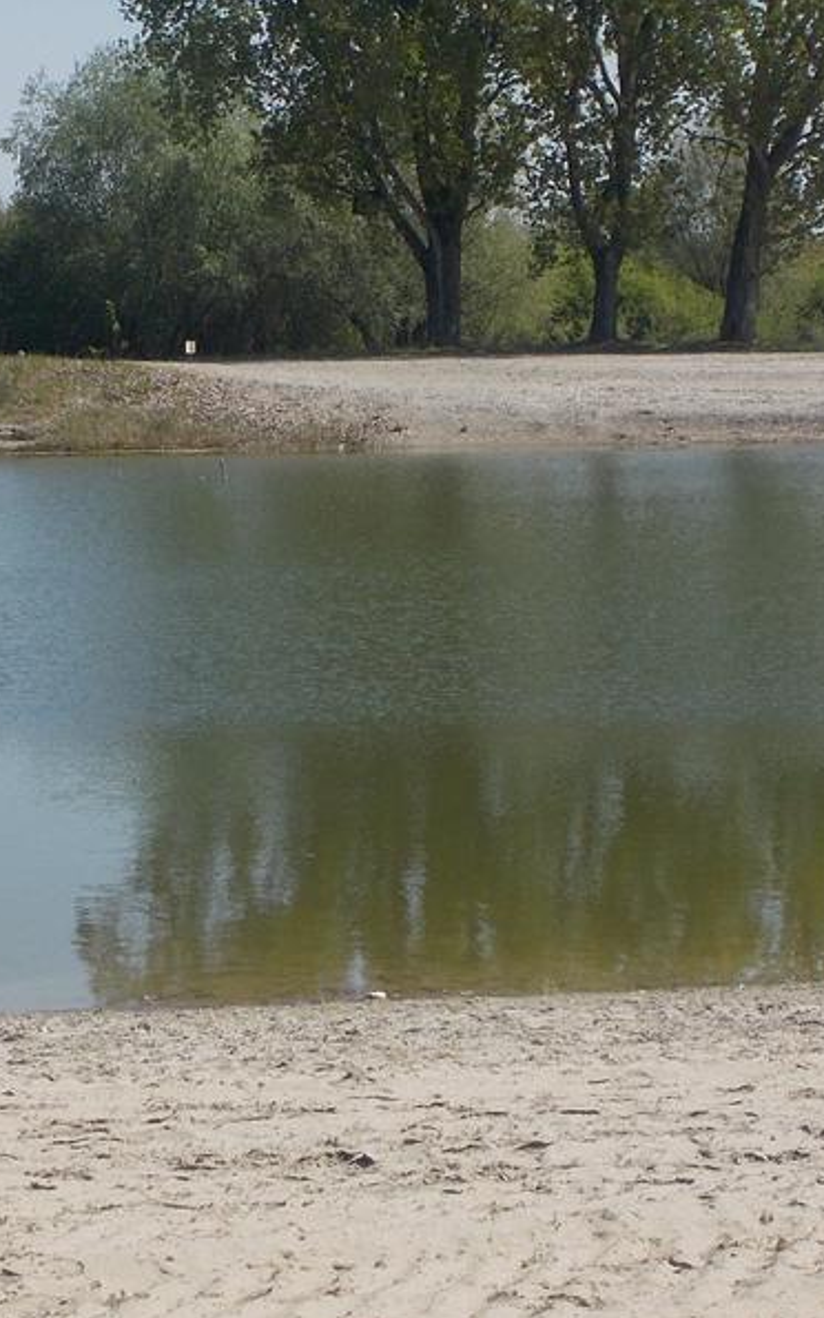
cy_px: 662
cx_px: 177
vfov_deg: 16.8
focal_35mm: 124
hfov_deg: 10.5
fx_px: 4454
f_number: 5.9
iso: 125
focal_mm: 12.3
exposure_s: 1/500
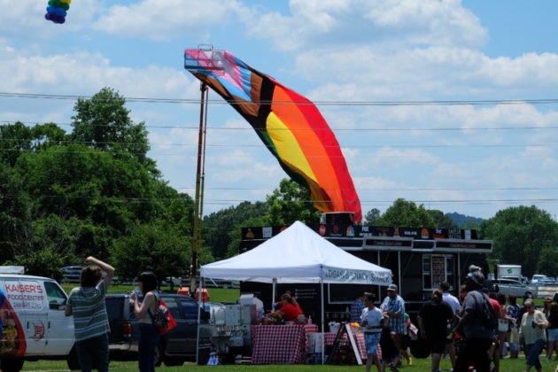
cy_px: 186
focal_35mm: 135
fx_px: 2092
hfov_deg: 15.2
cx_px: 279
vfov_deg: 10.2
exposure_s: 1/400
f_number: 11
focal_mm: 90
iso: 400
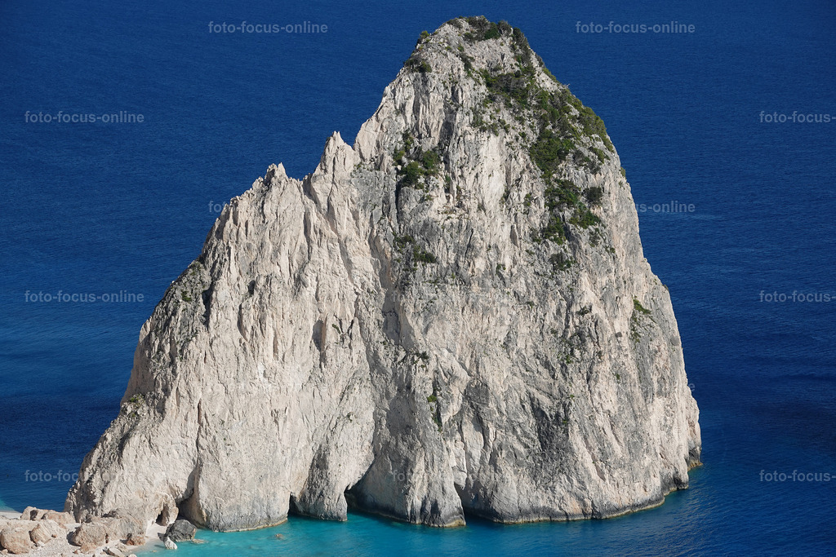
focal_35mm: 131
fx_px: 3042
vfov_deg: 10.5
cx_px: 418
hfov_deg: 15.6
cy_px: 278
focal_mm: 47.94
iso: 100
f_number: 5
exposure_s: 1/1000
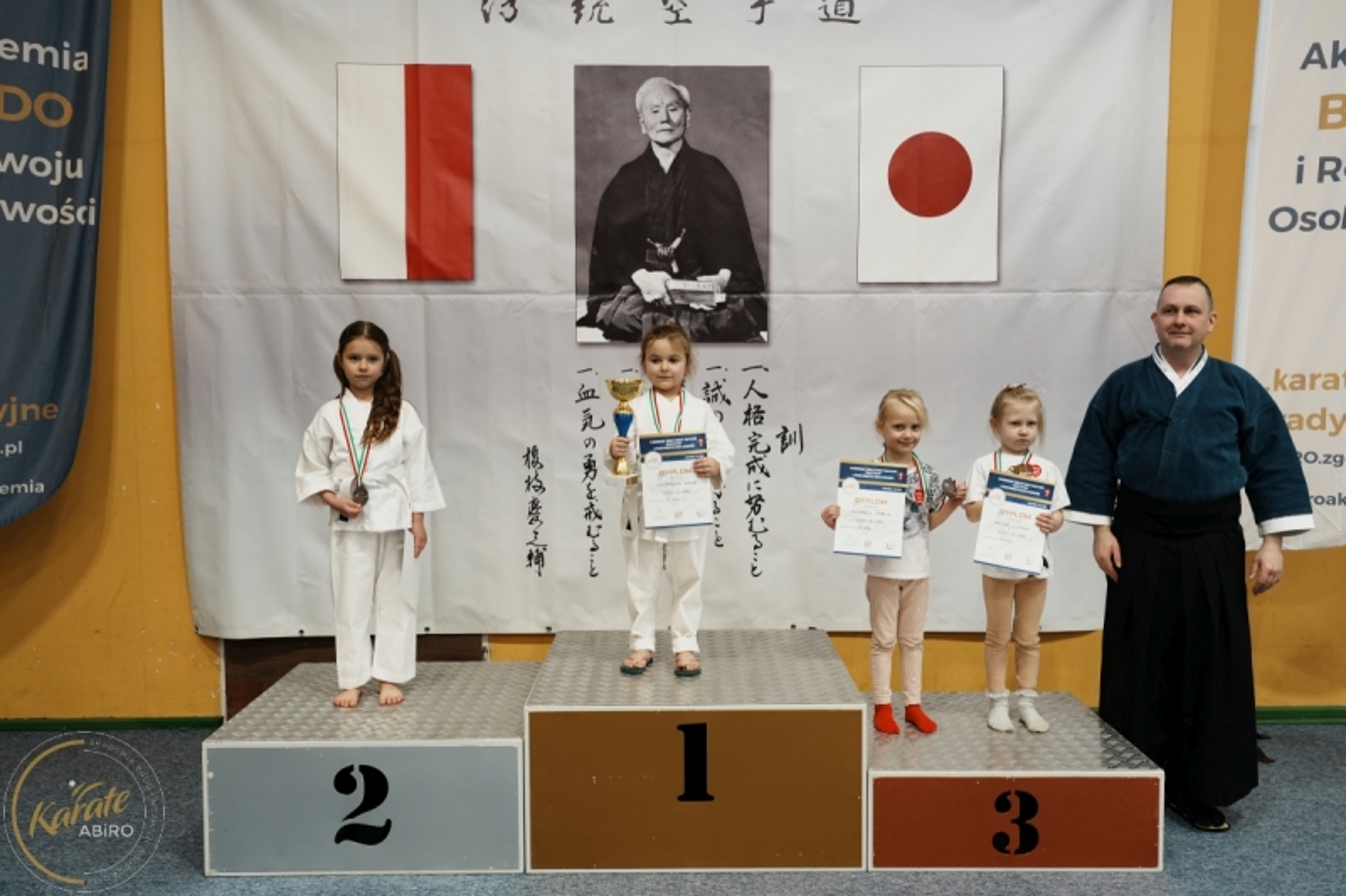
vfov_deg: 42.3
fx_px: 1159
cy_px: 448
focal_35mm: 31
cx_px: 673
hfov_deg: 60.3
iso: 640
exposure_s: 1/20
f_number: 5
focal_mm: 31
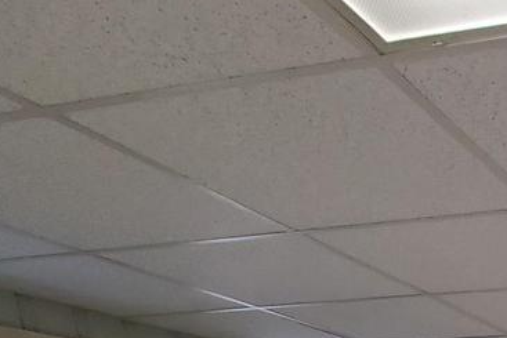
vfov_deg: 16.6
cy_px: 734
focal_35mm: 53
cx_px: 676
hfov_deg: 29.4
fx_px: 747
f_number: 2.2
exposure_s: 1/60
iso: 160
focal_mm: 1.8
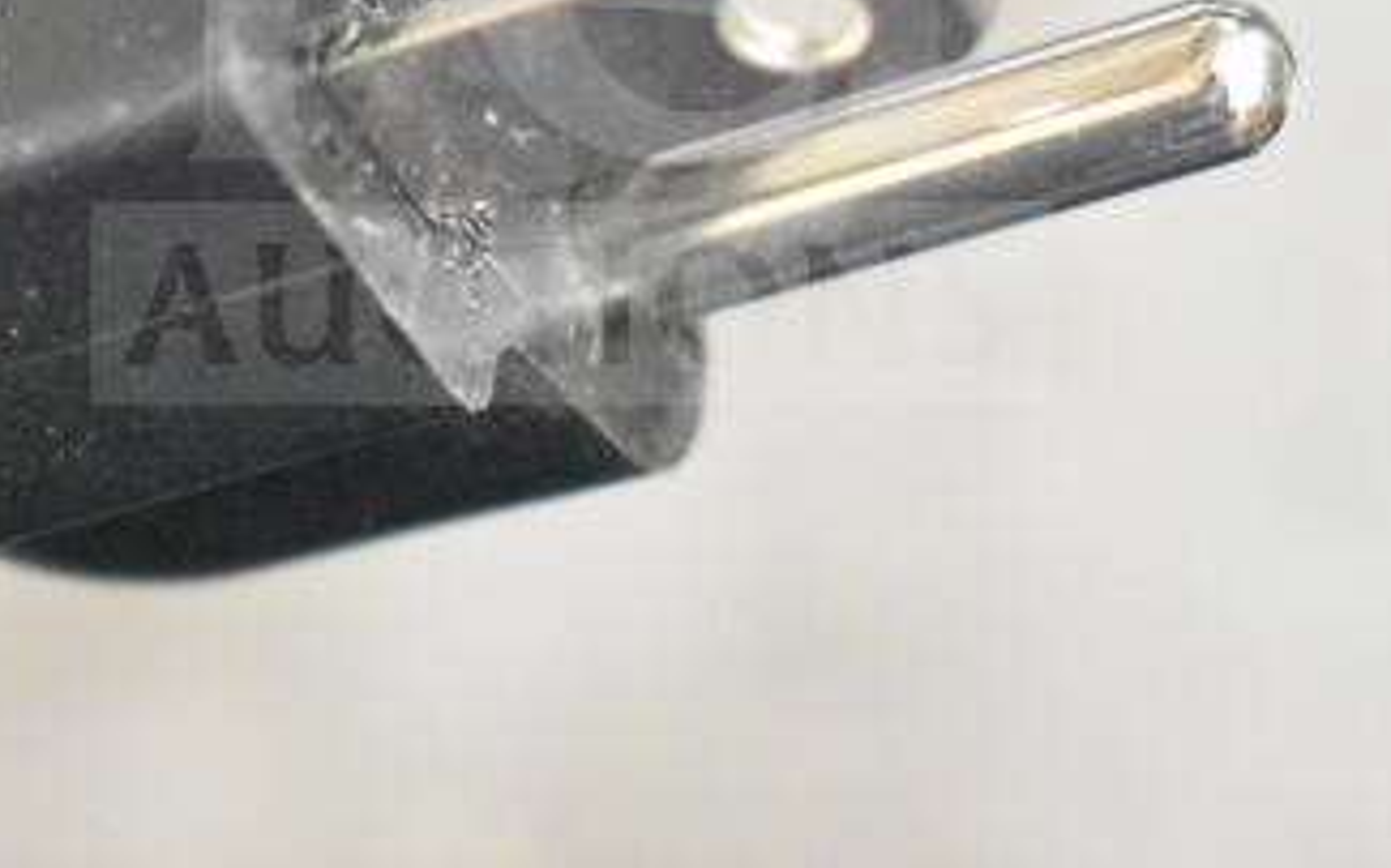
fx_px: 5987
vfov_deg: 8.3
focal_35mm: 158
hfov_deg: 13.2
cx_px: 569
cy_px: 66
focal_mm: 55
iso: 25600
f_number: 5.6
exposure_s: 1/50
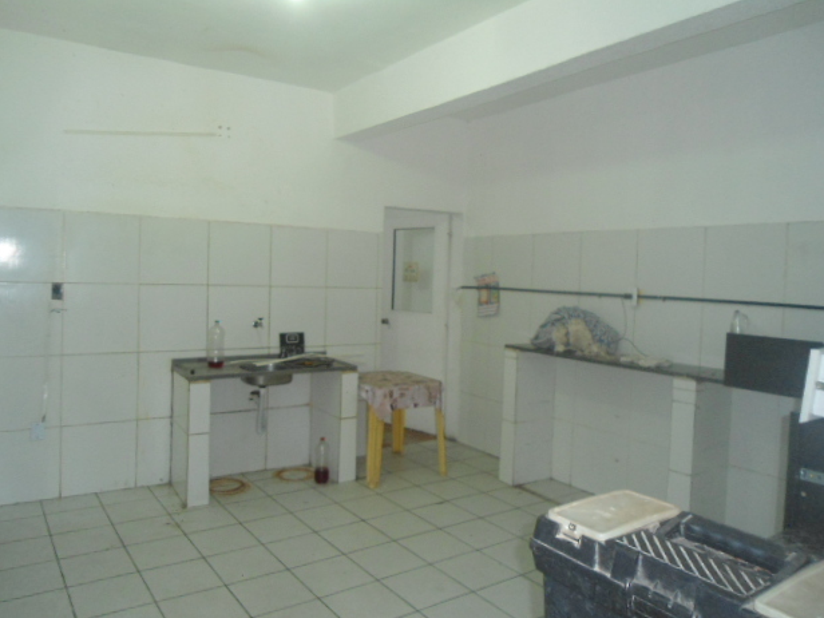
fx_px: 643
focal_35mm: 27
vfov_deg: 51.3
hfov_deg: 65.3
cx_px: 399
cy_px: 320
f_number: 2.8
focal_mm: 4.7
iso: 200
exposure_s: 1/30
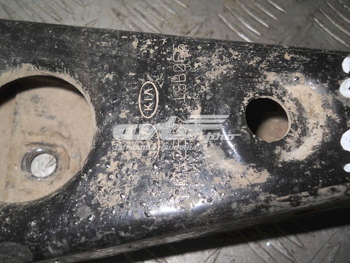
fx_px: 415
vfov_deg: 35.1
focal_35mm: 41
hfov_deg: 45.8
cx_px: 175
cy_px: 132
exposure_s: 1/30
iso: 80
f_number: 5.5
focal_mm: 6.72
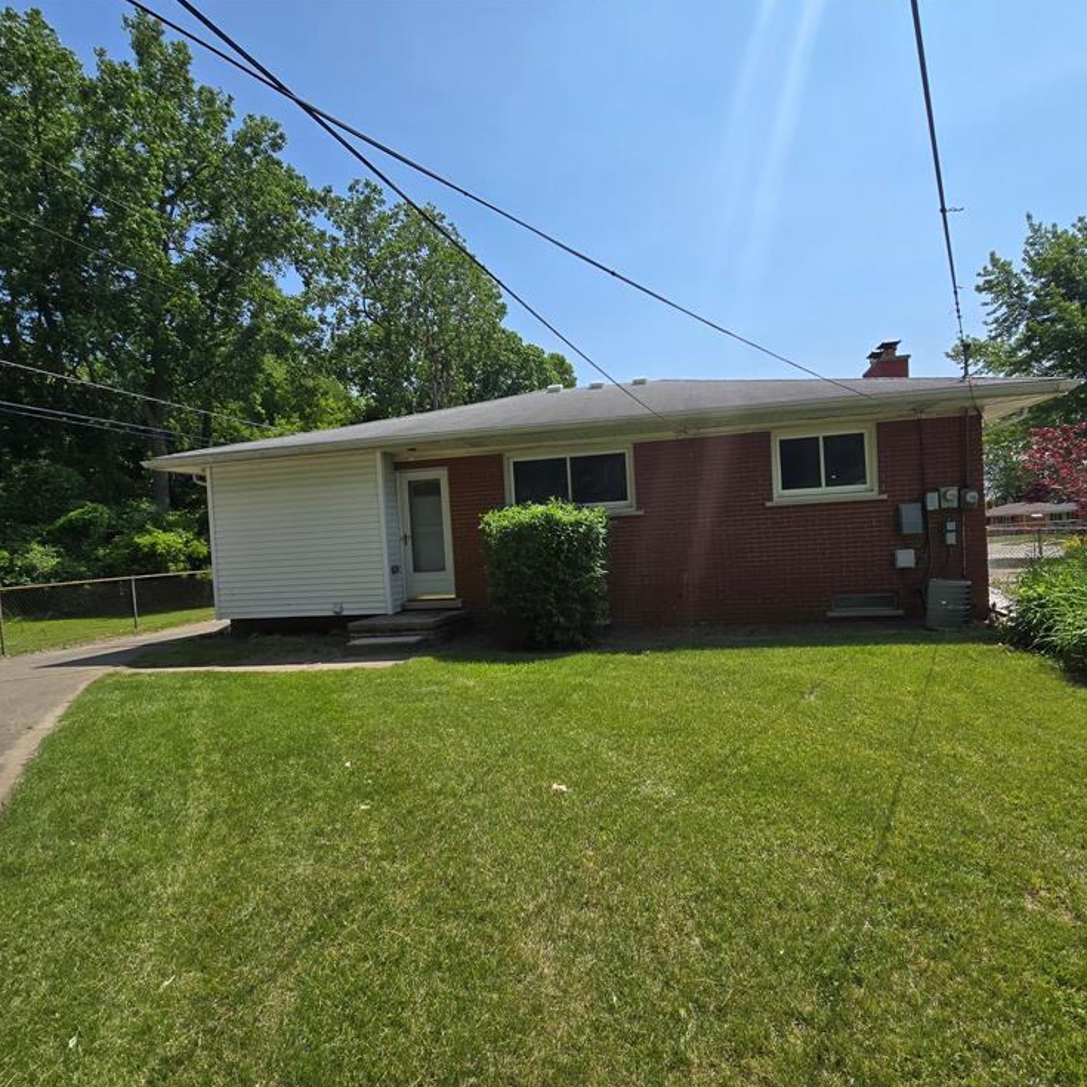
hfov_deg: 87.3
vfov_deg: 87.4
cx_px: 581
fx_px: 568
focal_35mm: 16
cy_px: 563
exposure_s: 1/2635
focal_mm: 2.2
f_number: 2.2
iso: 50
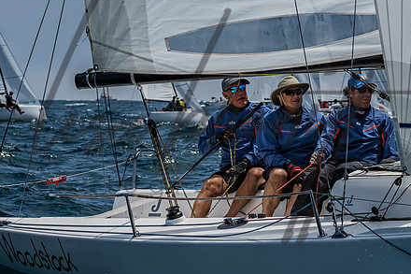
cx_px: 362
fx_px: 2134
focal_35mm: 187
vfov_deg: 7.3
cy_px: 43
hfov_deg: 10.9
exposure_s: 1/2500
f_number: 6.3
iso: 400
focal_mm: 95
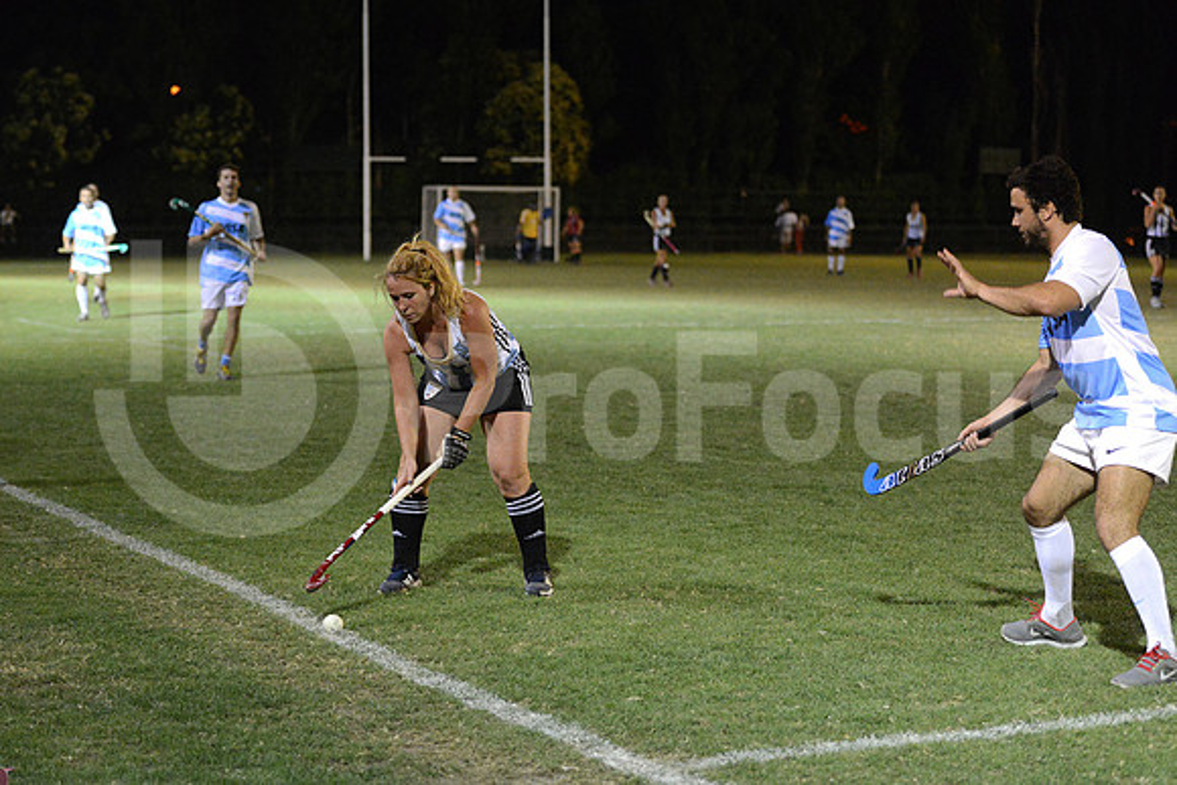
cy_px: 392
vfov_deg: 13.4
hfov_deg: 20.0
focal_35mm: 102
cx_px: 588
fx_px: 3335
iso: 6400
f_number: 2.8
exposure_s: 1/400
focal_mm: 102
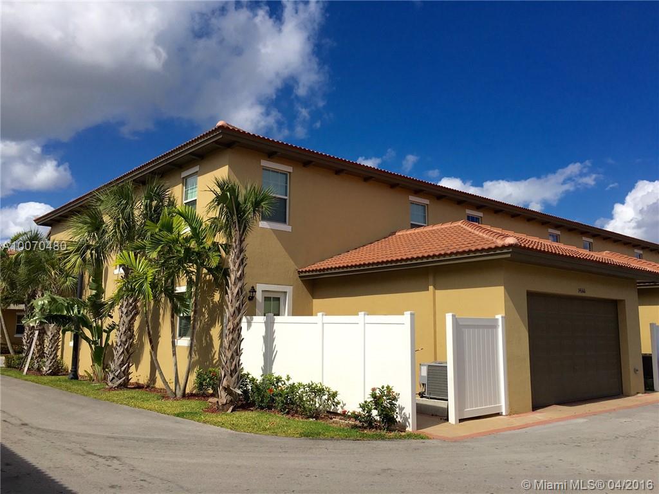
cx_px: 330
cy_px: 247
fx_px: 552
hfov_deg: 61.7
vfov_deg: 48.2
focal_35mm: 29
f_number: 2.2
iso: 25
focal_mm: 4.15
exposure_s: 1/2959
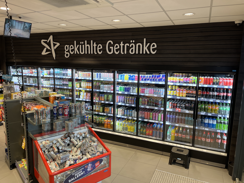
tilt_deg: -9.3
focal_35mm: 26
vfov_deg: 53.1
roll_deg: -0.6
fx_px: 183
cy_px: 92
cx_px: 122
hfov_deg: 67.3
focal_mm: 5.1
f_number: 1.6
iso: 80
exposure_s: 1/100
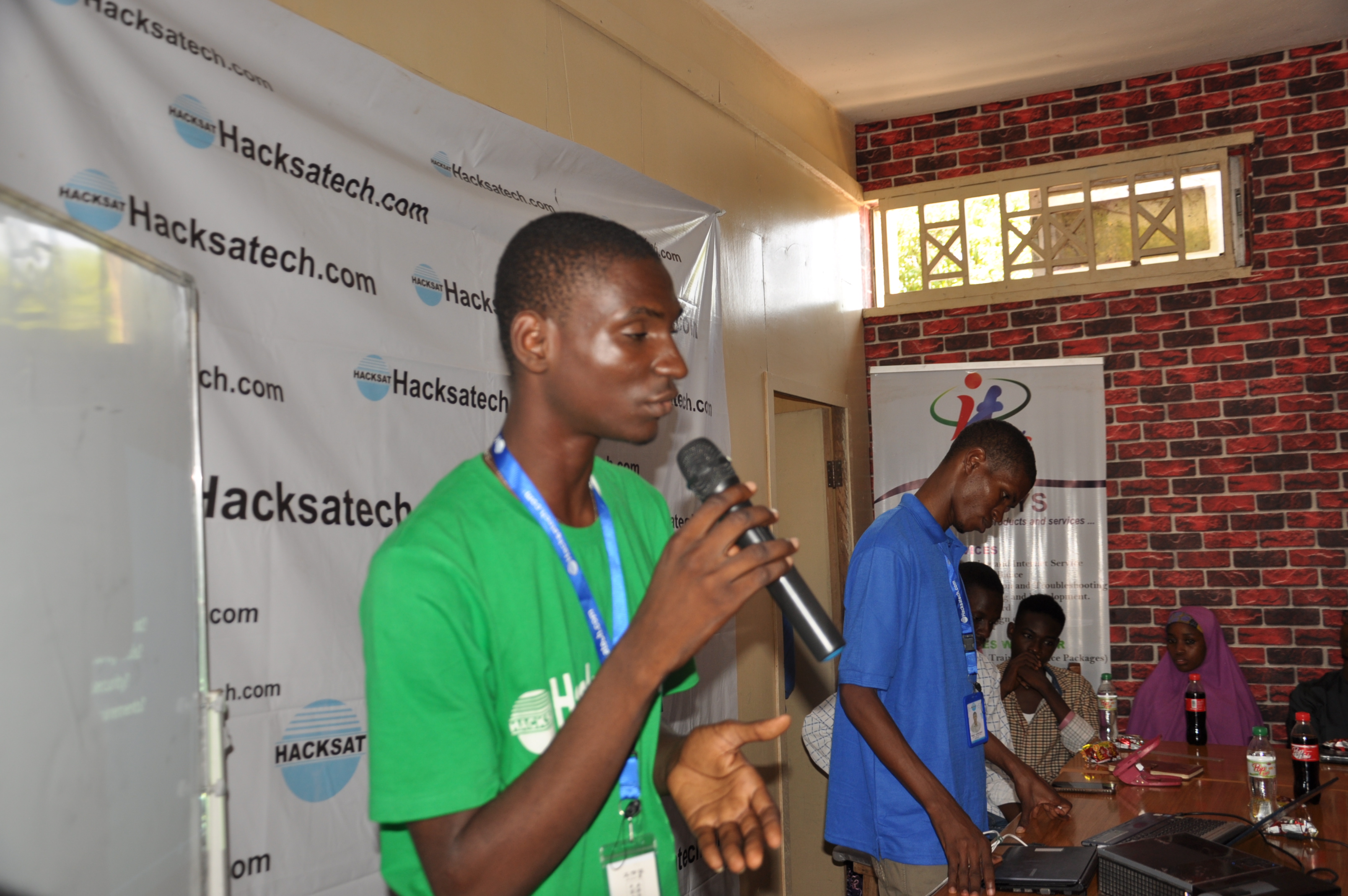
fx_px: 1234
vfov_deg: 39.9
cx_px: 674
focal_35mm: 33
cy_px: 448
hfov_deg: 57.3
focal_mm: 22
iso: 200
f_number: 3.8
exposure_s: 1/60
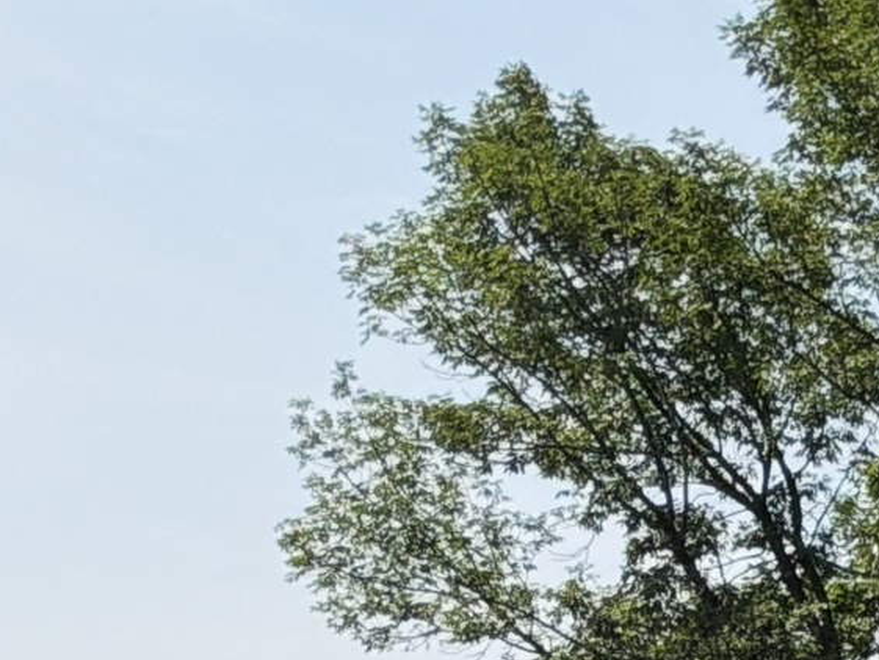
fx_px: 6680
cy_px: 941
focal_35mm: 263
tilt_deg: +3.1
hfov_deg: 7.5
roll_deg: -2.6
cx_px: 713
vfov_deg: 5.6
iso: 64
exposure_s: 1/5587
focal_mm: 6.76
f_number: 1.78
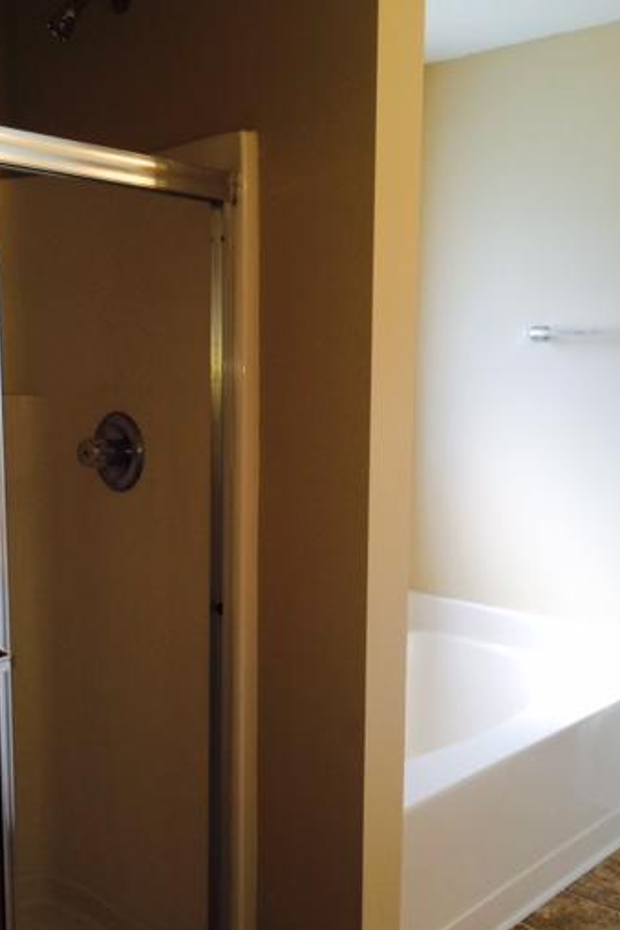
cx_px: 282
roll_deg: +0.6
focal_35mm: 38
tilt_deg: -10.9
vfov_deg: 50.6
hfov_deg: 35.1
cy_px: 513
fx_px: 981
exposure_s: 1/60
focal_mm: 4.15
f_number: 2.2
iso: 40
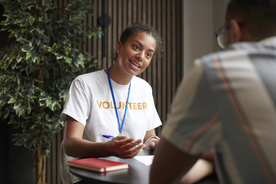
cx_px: 138
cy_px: 92
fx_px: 383
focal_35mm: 50
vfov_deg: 27.0
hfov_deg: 39.6
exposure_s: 1/250
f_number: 2.8
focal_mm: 50
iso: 1250
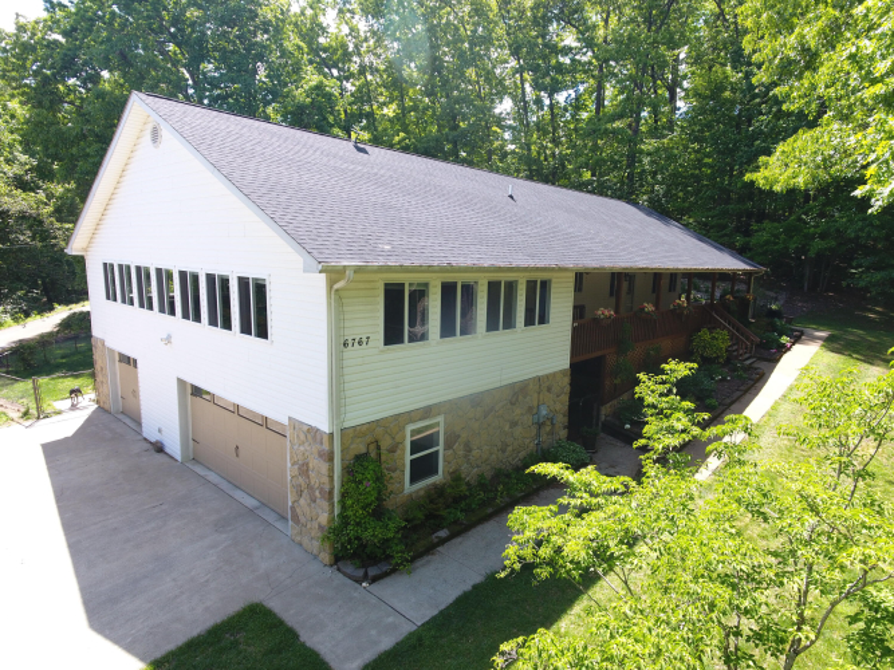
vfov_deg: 66.0
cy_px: 335
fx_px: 516
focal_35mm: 20
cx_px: 447
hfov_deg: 81.8
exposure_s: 1/176
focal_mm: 3.61
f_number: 2.8
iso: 100
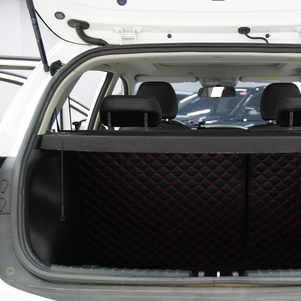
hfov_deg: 31.9
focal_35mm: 53
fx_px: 518
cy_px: 152
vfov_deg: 32.4
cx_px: 221
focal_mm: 27
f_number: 2.8
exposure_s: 1/40
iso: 160
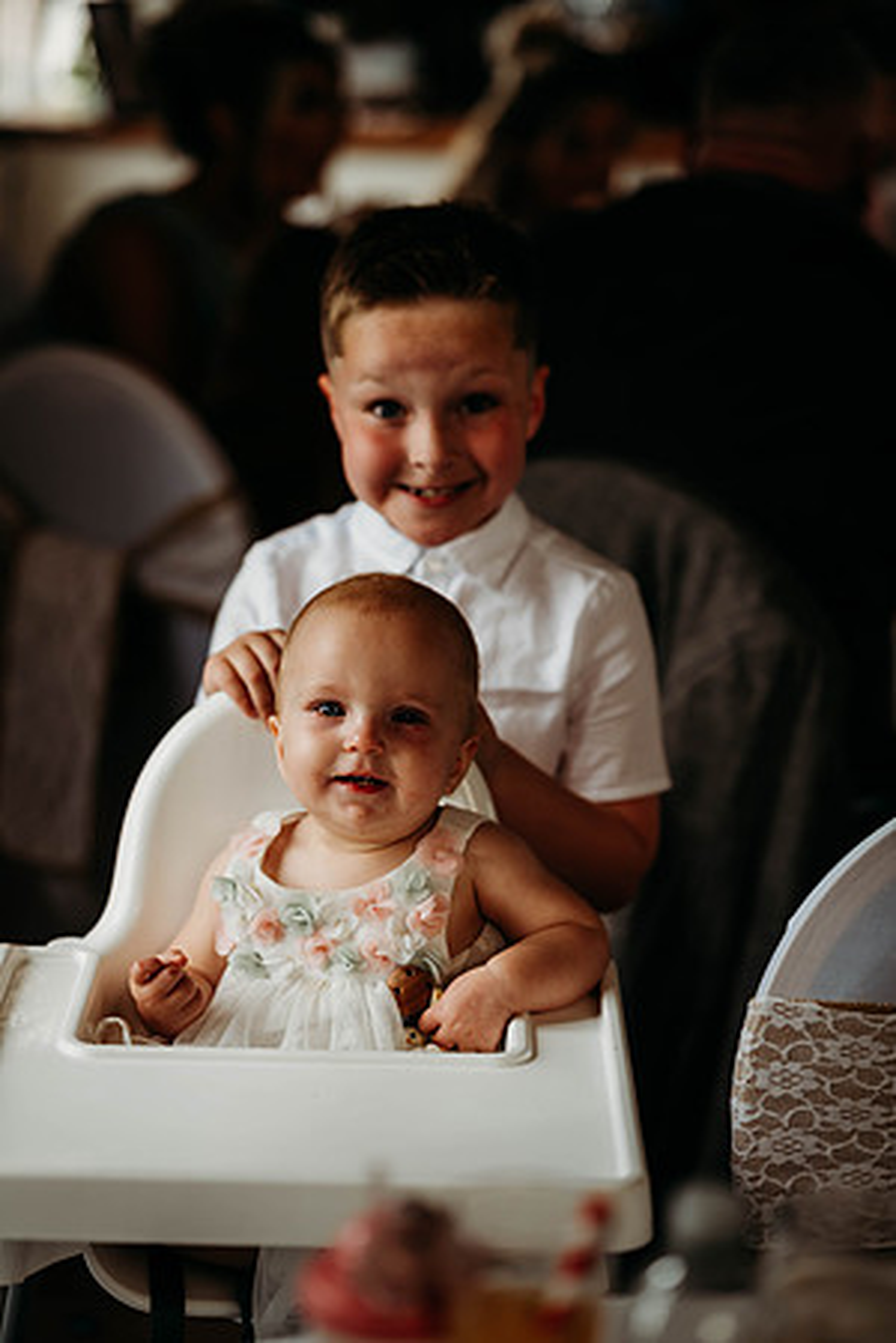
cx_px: 448
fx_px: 3173
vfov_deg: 23.9
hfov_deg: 16.1
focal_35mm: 85
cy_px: 672
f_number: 2.2
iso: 400
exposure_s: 1/250
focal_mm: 85
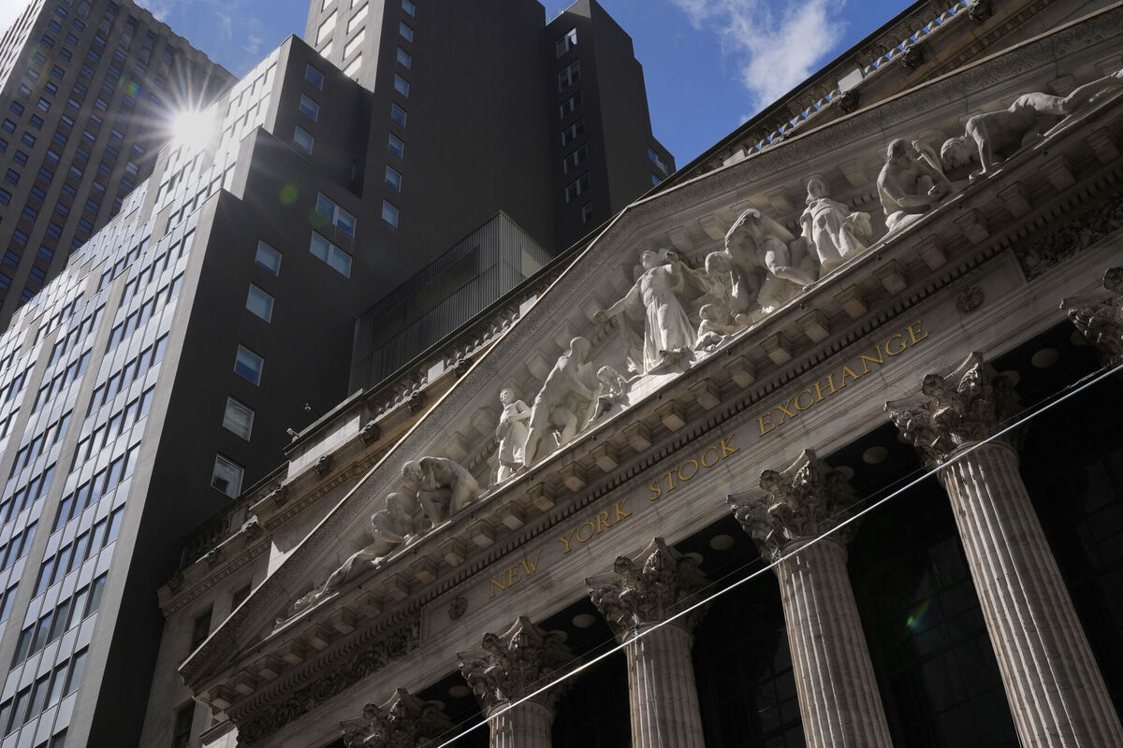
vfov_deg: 29.9
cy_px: 374
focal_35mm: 45
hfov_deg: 43.6
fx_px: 1404
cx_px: 562
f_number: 19
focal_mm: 45
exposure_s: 1/250
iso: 400
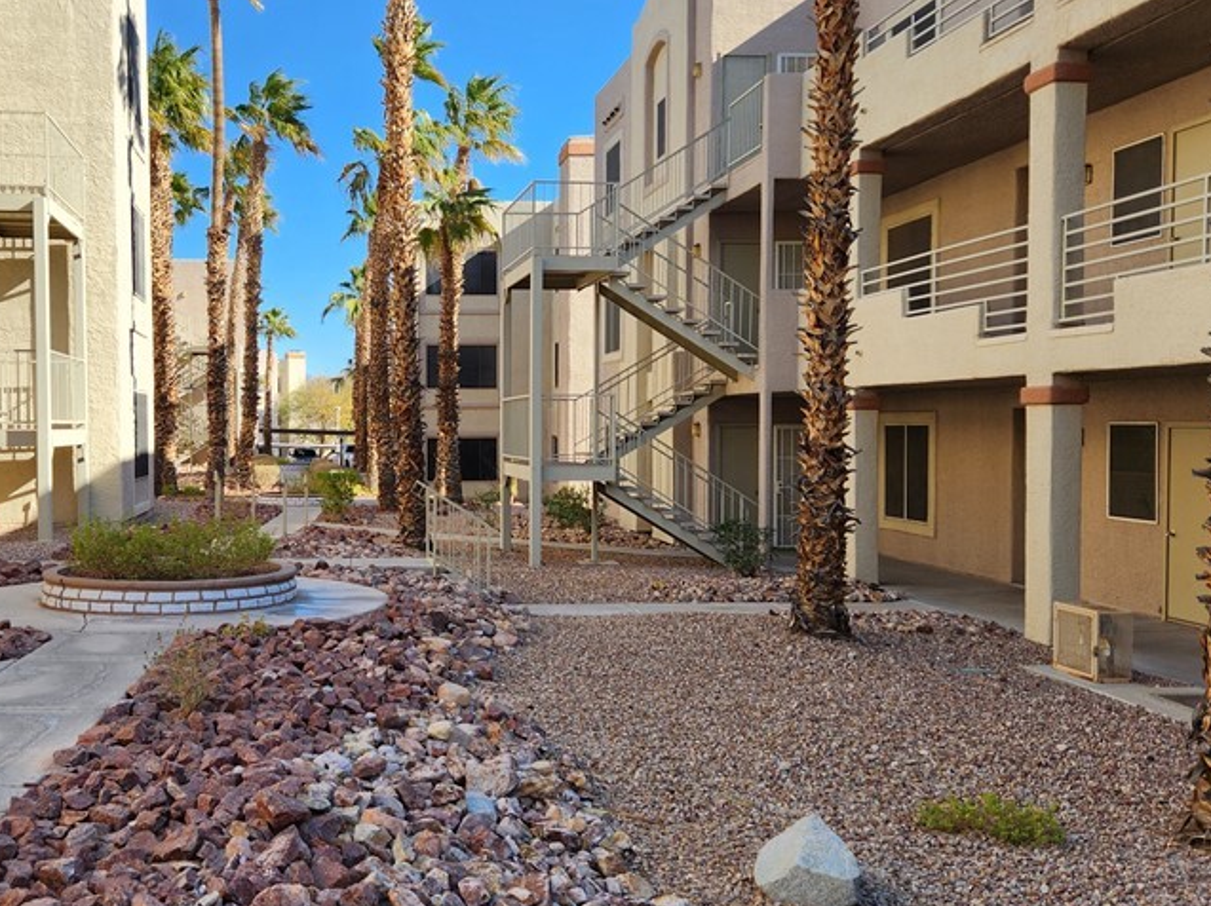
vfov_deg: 38.6
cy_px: 471
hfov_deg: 49.5
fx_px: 1294
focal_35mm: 37
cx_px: 432
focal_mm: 5.4
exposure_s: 1/902
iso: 20
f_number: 1.8
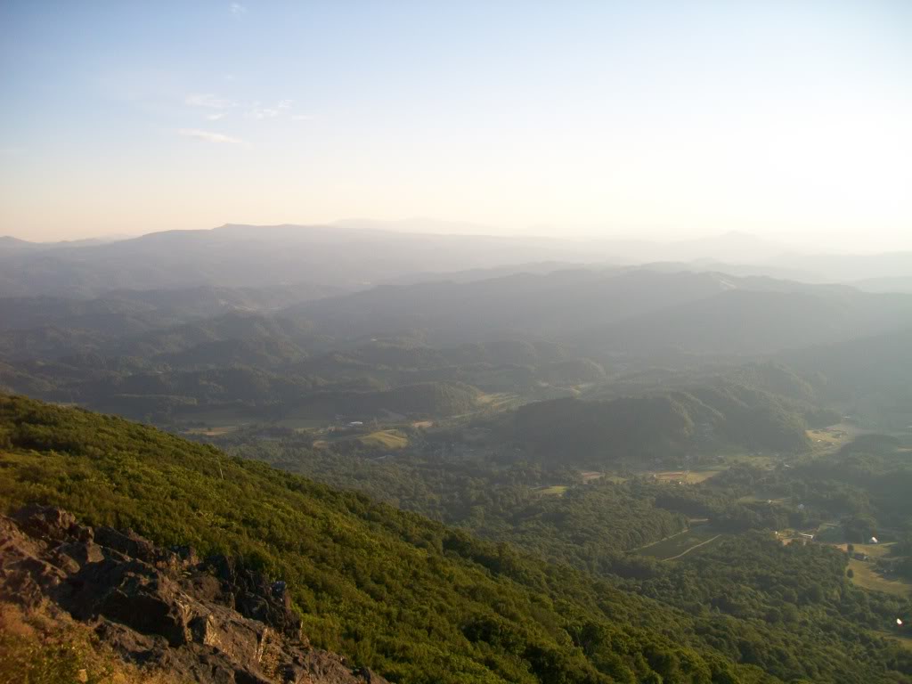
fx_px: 896
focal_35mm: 34
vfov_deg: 41.8
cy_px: 342
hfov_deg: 54.0
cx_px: 456
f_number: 2.7
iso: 64
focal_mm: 6.1
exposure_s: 1/500
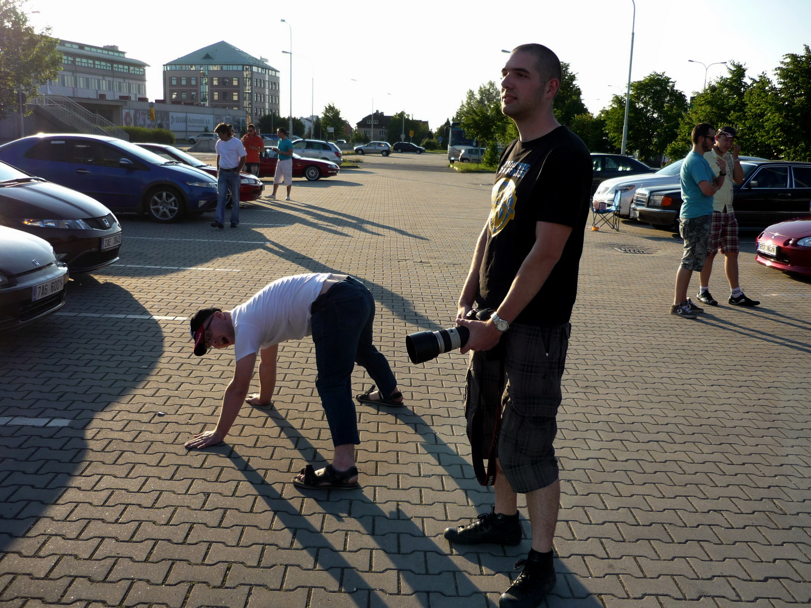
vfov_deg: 42.9
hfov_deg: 55.4
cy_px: 304
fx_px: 773
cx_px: 406
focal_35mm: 33
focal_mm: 5.5
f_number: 2.8
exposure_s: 1/500
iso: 100
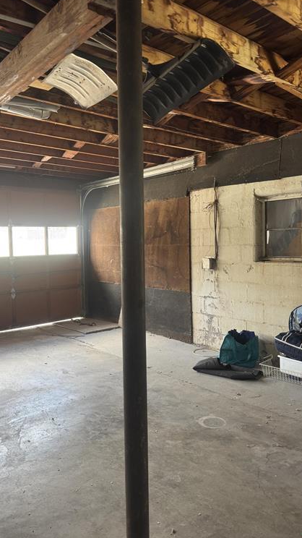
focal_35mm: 27
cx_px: 127
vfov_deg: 69.9
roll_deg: +1.8
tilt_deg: -3.7
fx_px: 385
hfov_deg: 42.7
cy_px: 267
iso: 200
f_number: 1.78
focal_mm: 6.76
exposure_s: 1/121
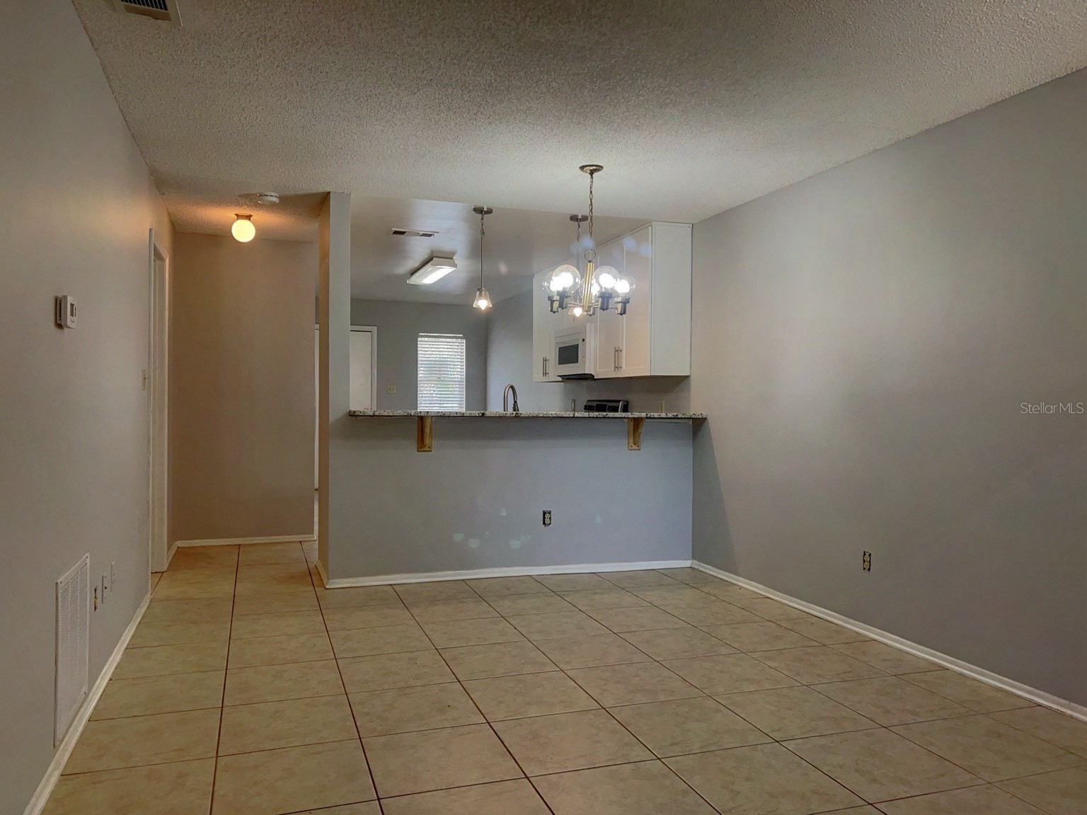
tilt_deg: -1.1
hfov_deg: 67.3
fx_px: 816
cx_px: 544
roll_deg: -0.3
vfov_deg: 53.1
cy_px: 408
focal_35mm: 26
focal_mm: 5.7
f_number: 1.5
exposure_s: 1/120
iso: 100
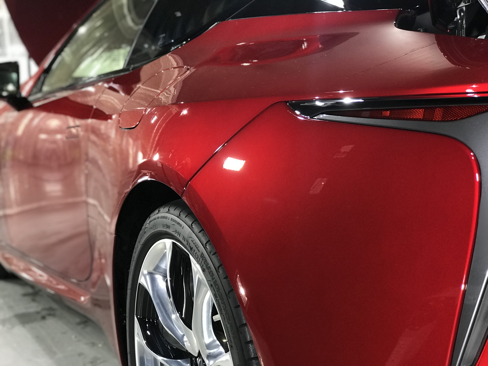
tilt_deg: -6.4
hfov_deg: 33.8
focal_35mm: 57
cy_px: 183
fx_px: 804
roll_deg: +3.6
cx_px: 244
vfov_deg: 25.7
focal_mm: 6.6
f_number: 2.8
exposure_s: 1/60
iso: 250
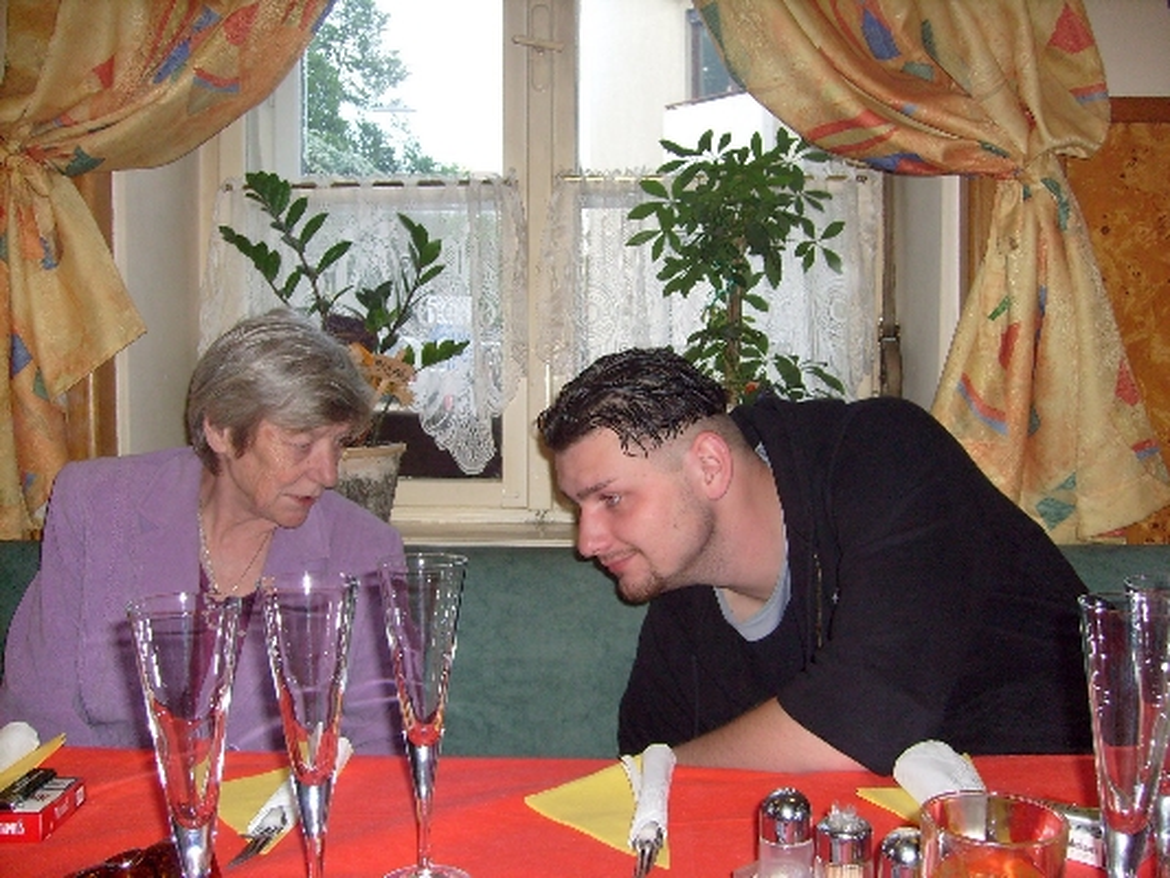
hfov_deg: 52.6
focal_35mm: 35
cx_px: 585
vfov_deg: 40.7
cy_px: 439
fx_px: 1183
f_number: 2.8
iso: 100
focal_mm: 5.8
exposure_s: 1/45
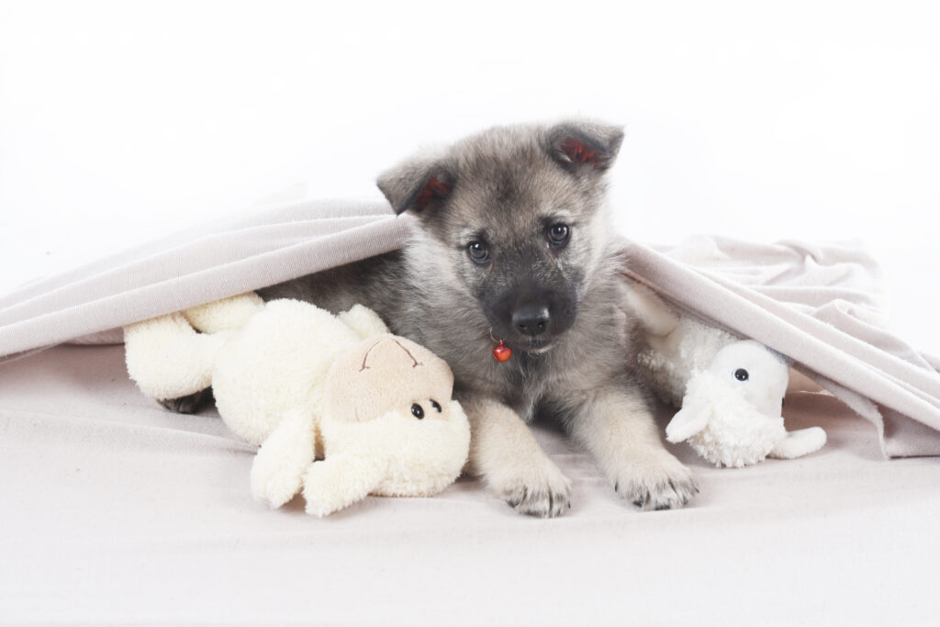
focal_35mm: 69
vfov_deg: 19.7
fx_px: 1802
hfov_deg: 29.2
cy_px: 314
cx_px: 470
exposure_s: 1/80
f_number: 9
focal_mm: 46
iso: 100
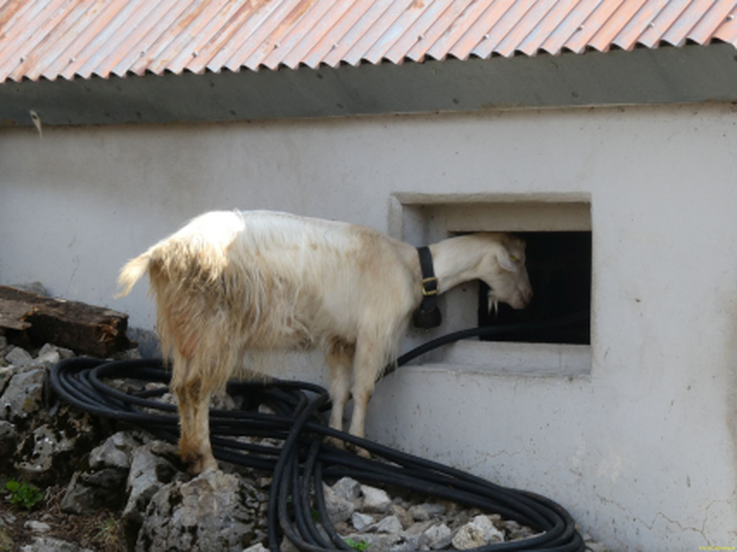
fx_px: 3938
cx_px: 368
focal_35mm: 185
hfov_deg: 10.7
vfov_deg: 8.0
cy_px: 276
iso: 80
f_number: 5.6
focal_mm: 33.2
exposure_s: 1/160
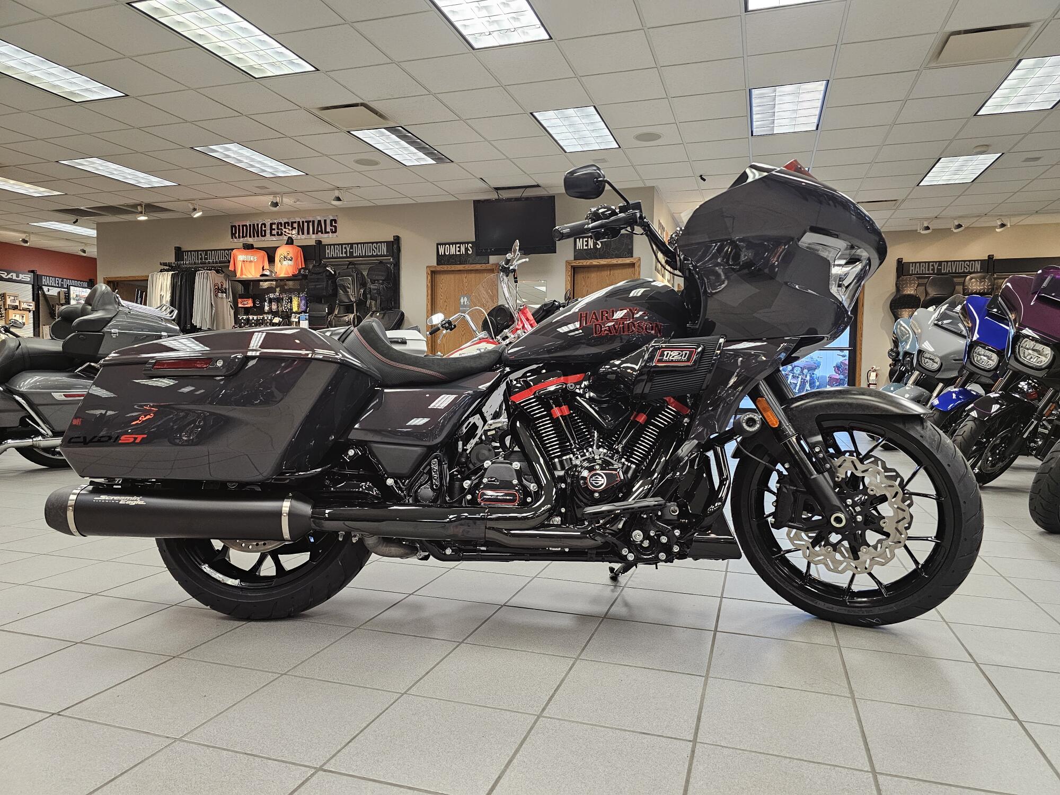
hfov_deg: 73.9
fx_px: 704
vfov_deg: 58.9
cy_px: 398
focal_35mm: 23
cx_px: 530
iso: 320
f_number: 1.7
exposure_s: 1/120
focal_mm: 6.3
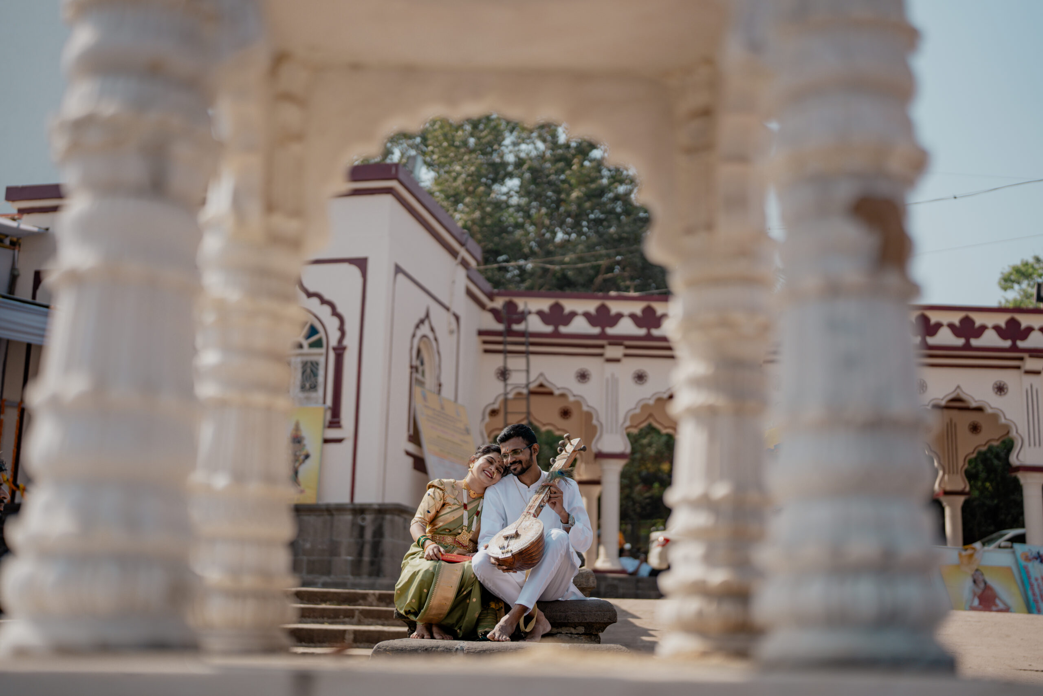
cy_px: 348
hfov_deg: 39.6
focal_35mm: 50
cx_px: 522
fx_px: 1449
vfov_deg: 27.0
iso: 100
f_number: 1.6
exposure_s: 1/3200
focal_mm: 50
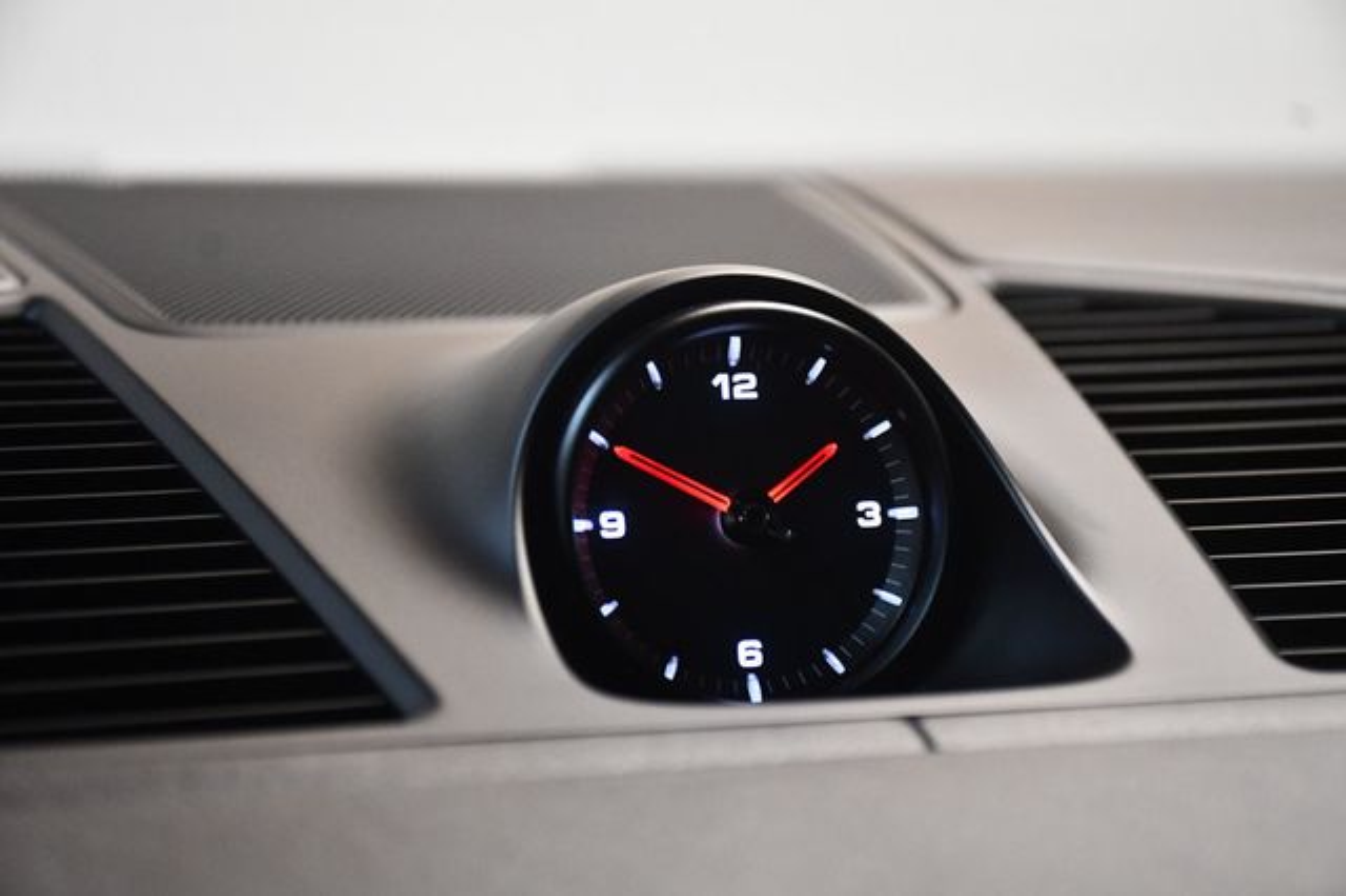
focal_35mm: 93
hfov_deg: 21.9
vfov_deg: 14.7
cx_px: 673
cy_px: 448
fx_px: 3475
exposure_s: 1/60
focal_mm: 62
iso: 3600
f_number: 5
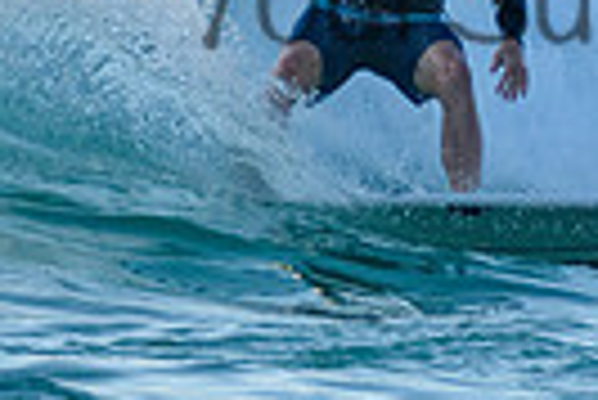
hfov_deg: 0.8
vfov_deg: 0.5
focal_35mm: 2669
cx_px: 647
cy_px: -61
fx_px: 44383
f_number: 5.6
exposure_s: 1/2000
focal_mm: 400
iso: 560
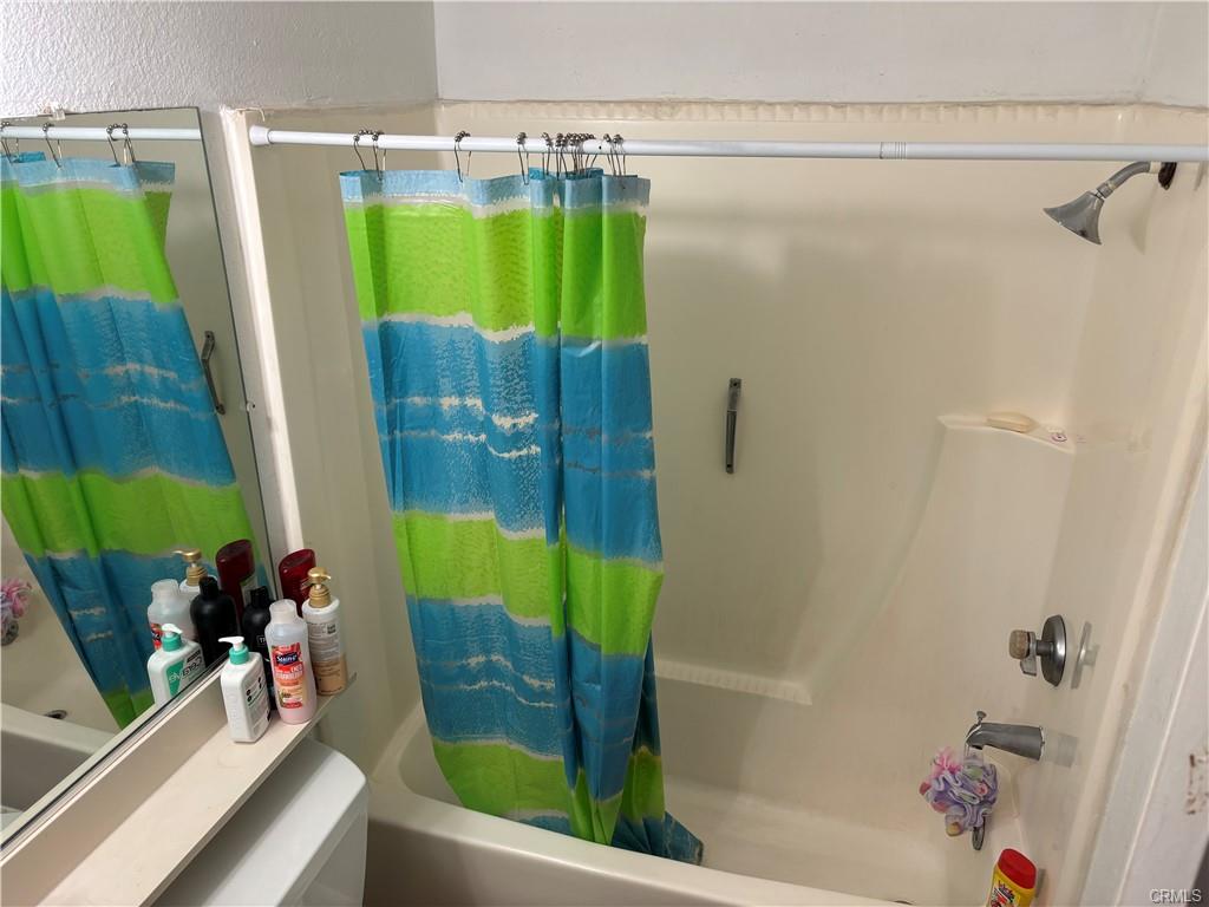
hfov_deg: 67.3
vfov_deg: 53.1
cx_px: 604
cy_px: 454
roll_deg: -0.7
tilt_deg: -22.1
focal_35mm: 26
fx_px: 908
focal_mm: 5.96
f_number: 1.6
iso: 80
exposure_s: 1/60
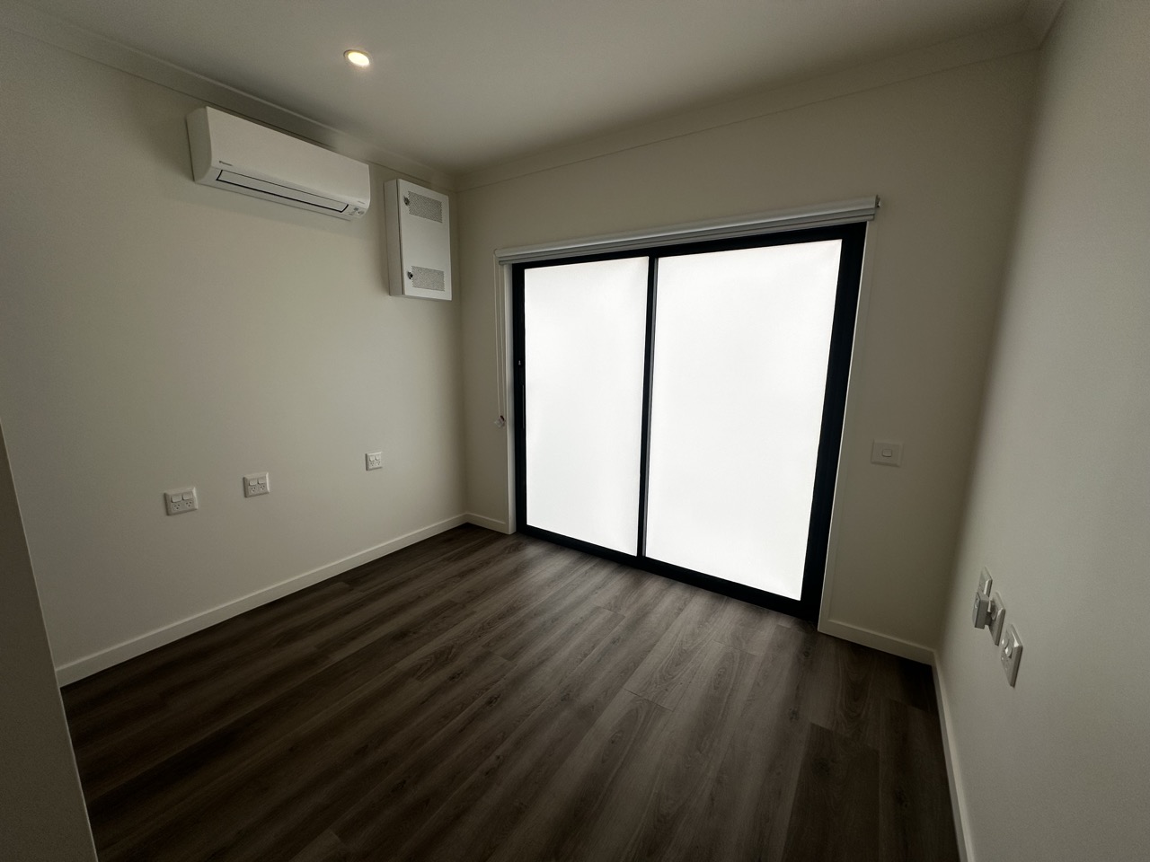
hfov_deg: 102.1
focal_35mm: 14
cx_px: 575
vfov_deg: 85.7
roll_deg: -0.8
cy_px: 431
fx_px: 465
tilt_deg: -9.6
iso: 40
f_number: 2.2
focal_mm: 2.22
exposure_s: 1/729
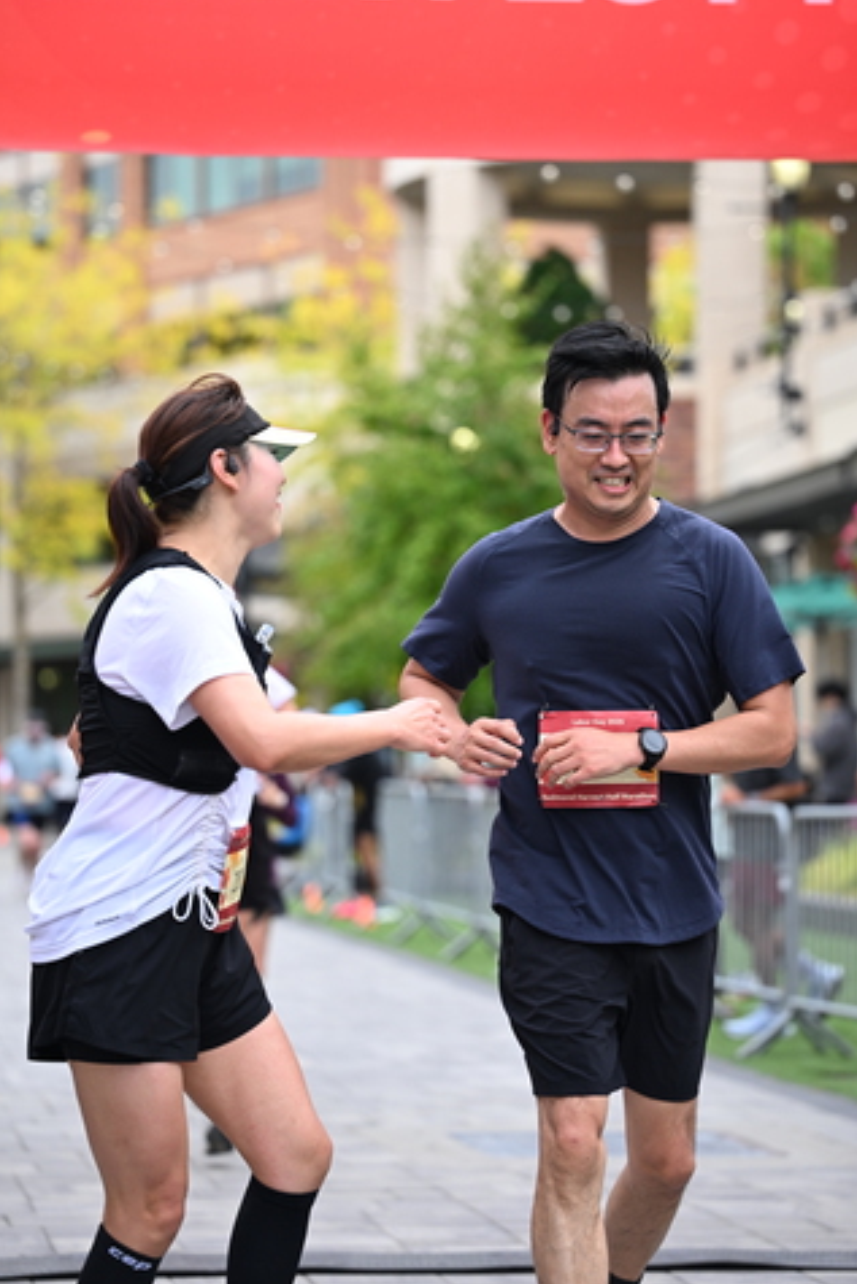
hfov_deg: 11.7
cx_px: 466
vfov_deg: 17.5
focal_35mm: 117
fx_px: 4175
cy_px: 619
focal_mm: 101
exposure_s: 1/2000
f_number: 2.8
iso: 640
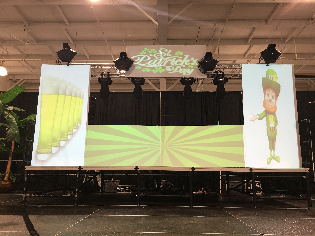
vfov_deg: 48.2
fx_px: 264
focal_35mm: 29
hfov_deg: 61.7
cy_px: 118
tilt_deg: +11.1
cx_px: 158
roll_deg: -1.7
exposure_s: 1/15
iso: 40
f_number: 2.2
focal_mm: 4.15
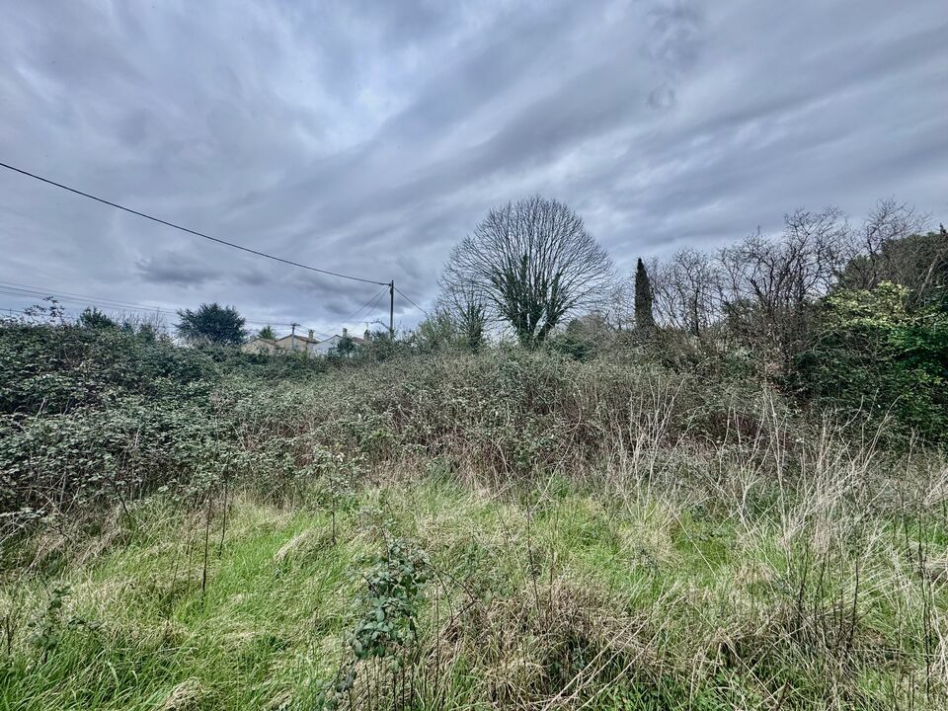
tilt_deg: +6.9
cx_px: 474
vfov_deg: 85.7
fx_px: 383
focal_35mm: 14
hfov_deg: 102.1
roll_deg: -0.5
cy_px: 356
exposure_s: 1/1143
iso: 50
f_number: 2.2
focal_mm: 2.22
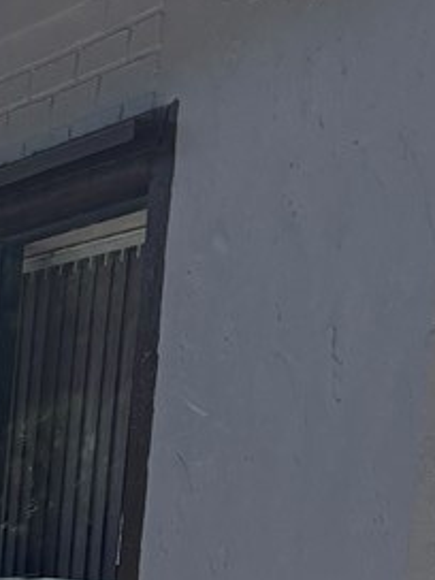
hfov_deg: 8.7
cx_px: -665
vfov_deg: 11.8
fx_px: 2564
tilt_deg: -11.4
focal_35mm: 153
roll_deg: -3.3
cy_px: 1081
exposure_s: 1/4854
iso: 50
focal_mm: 5.96
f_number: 1.6
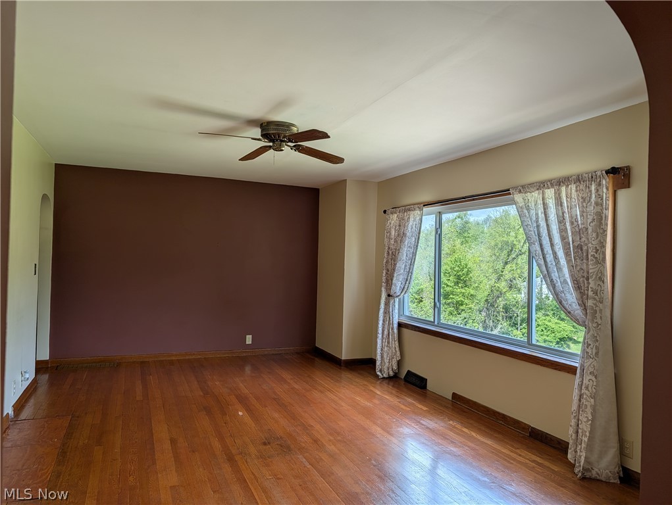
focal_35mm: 24
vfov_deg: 56.9
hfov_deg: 71.5
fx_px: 466
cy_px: 252
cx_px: 336
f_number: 1.68
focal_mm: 6.9
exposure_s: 1/1678
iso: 21
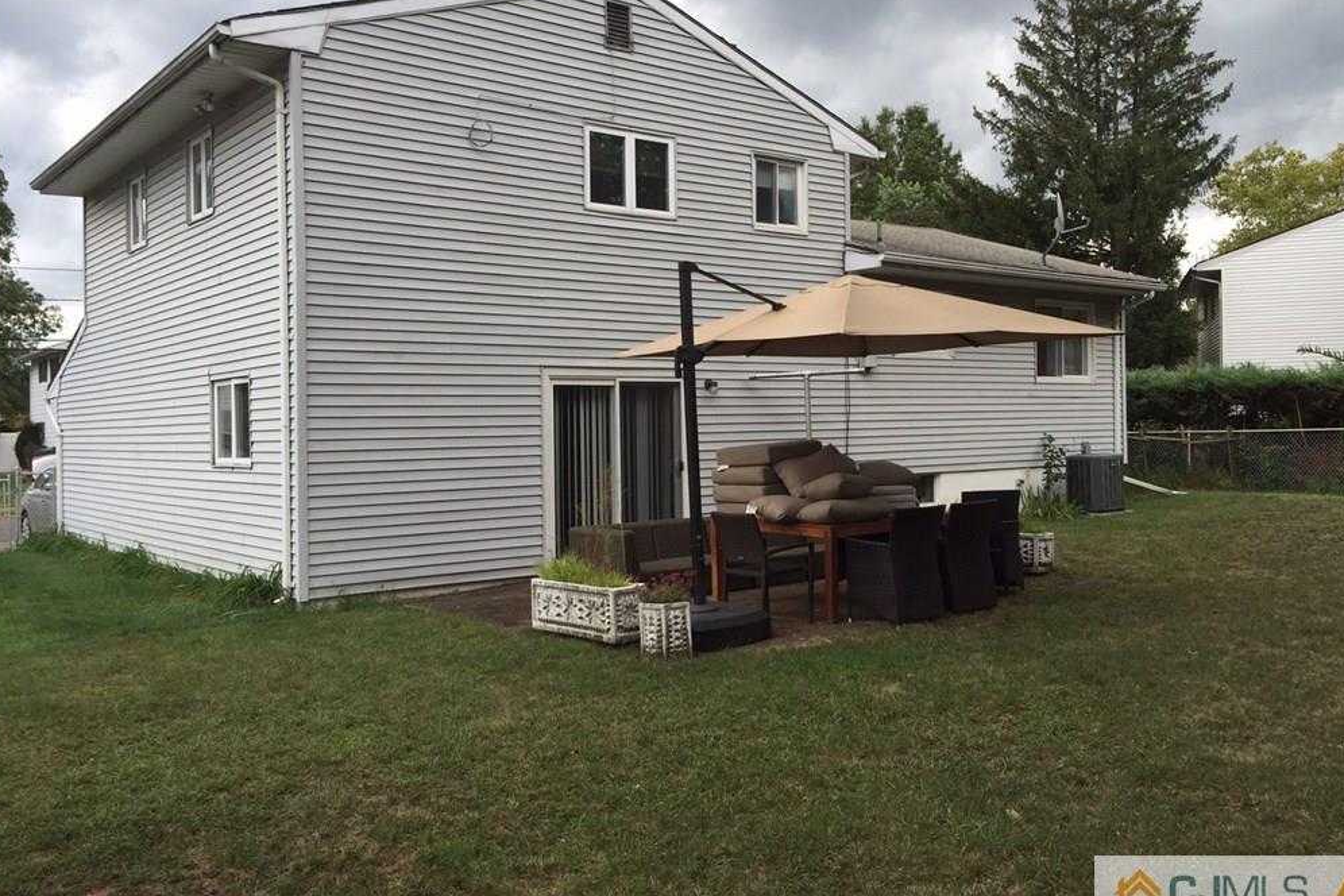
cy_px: 422
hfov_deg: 60.3
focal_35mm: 31
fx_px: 1157
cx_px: 679
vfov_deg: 42.3
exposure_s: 1/455
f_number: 2.2
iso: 32
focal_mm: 4.15
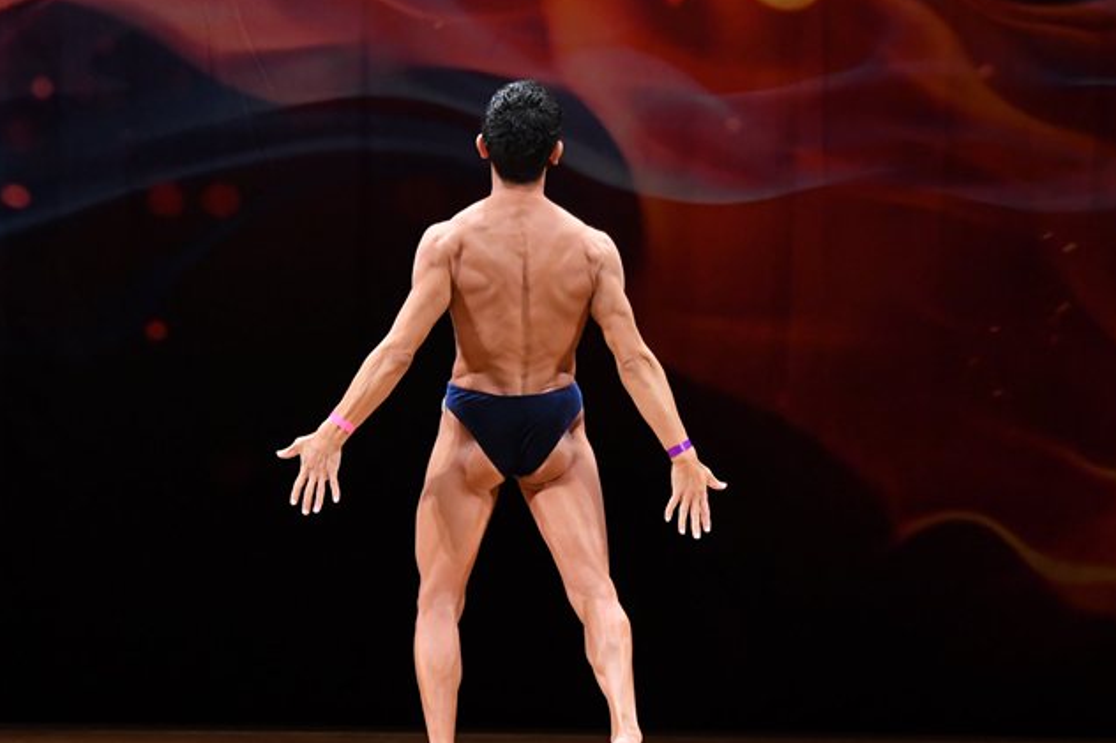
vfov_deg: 5.0
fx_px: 8553
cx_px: 527
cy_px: 443
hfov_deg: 7.5
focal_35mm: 276
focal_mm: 150
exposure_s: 1/400
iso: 4000
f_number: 5.6
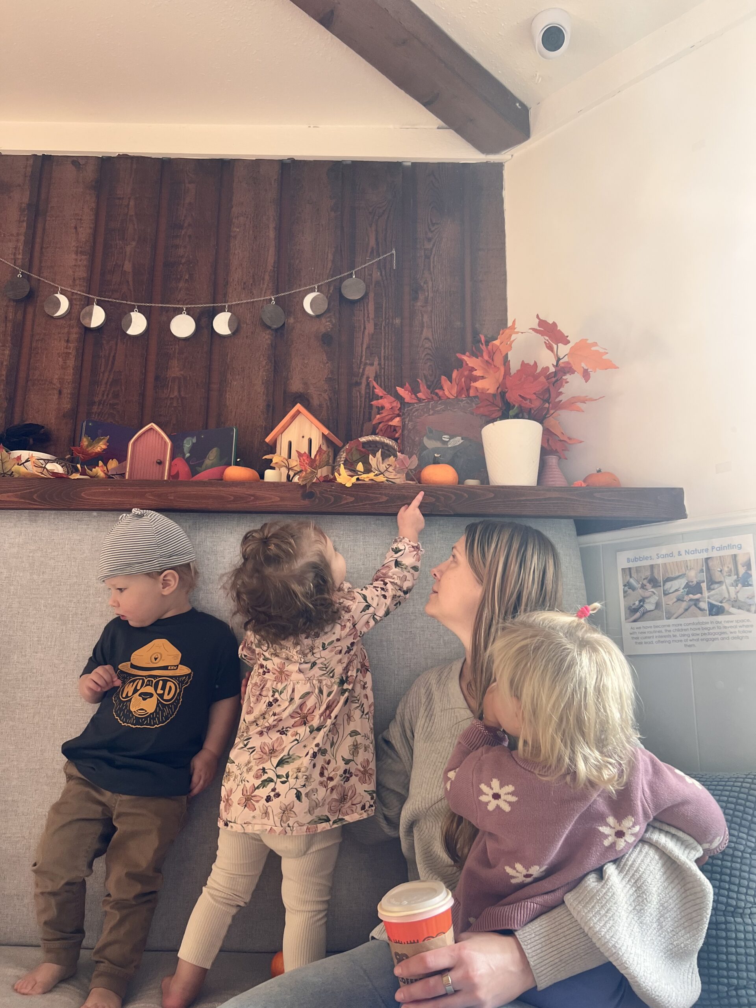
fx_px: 757
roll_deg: -1.2
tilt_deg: +13.0
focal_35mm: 26
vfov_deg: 67.3
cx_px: 378
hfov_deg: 53.1
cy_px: 504
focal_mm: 5.7
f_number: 1.5
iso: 125
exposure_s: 1/102
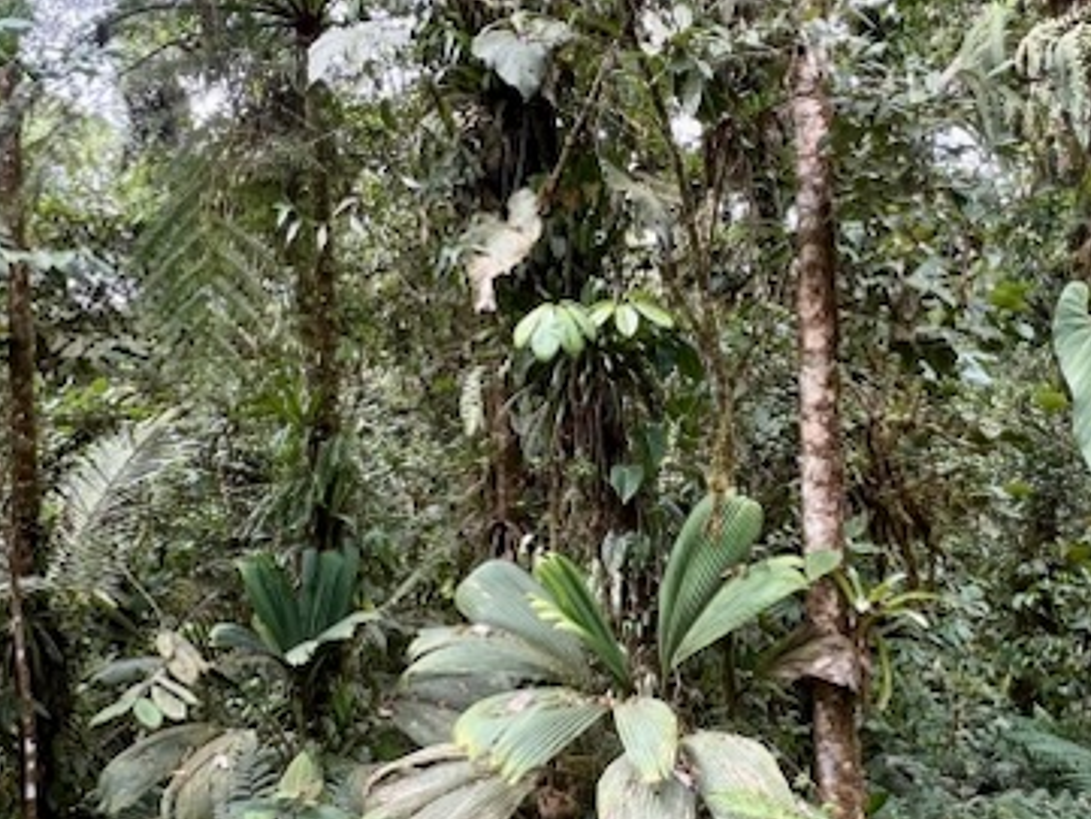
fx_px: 1135
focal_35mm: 36
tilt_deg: -1.2
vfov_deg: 39.6
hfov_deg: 50.9
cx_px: 674
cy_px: 477
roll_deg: +0.1
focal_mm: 1.57
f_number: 1.8
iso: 50
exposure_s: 1/99
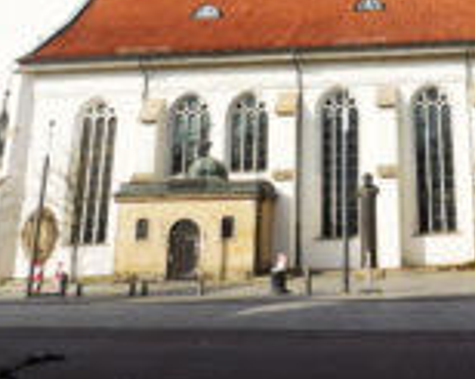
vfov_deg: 27.7
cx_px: 407
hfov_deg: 35.0
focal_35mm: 51
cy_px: -14
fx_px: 717
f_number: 6
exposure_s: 1/640
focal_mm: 4
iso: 125
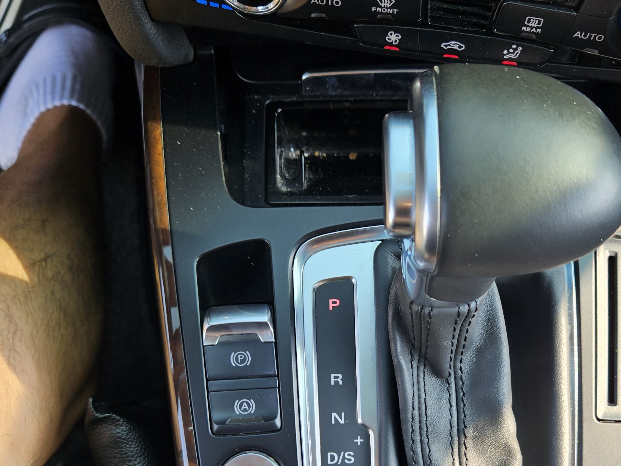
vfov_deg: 32.2
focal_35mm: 44
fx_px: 789
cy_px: 359
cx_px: 399
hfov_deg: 42.5
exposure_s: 1/138
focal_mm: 5.4
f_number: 1.8
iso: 25
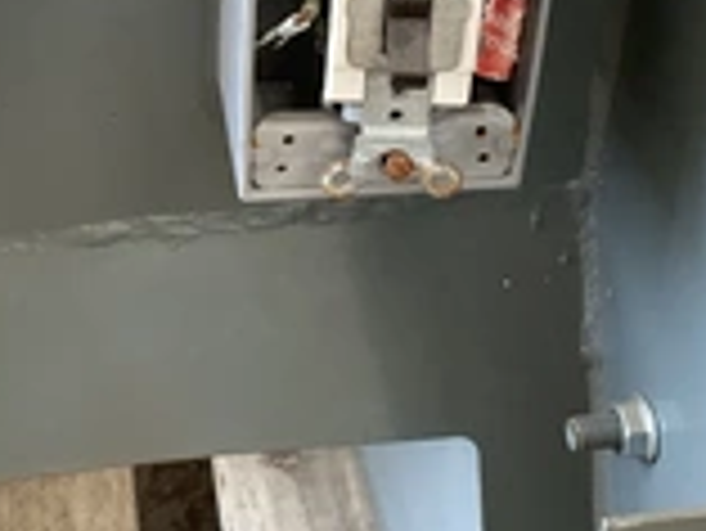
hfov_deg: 26.1
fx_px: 1510
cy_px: 32
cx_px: 225
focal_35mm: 74
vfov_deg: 19.5
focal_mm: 3
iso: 125
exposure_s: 1/60
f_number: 1.8
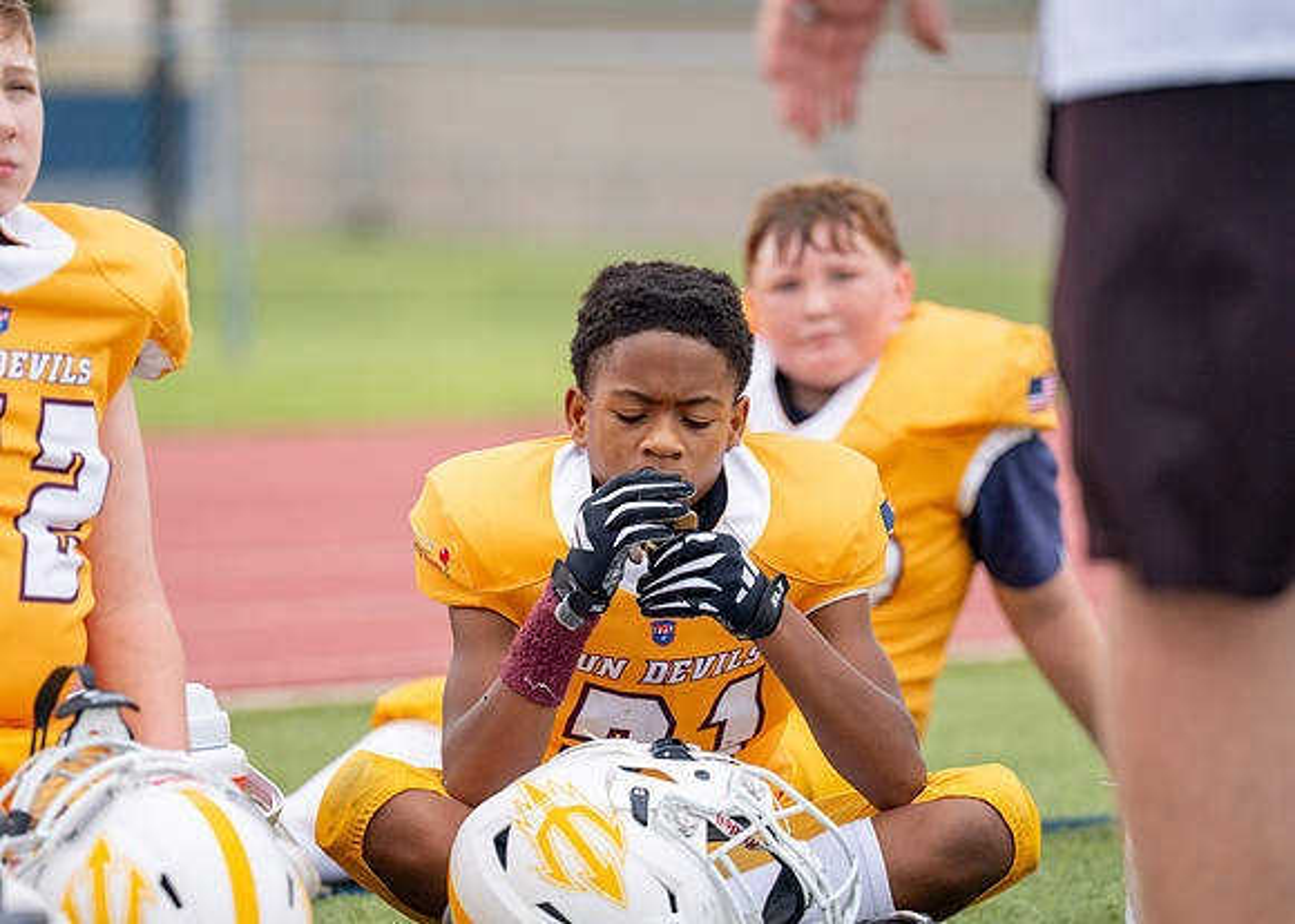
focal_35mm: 210
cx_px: 677
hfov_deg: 9.6
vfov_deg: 6.8
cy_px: 470
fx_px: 7738
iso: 320
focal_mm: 176
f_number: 2.8
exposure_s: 1/2000
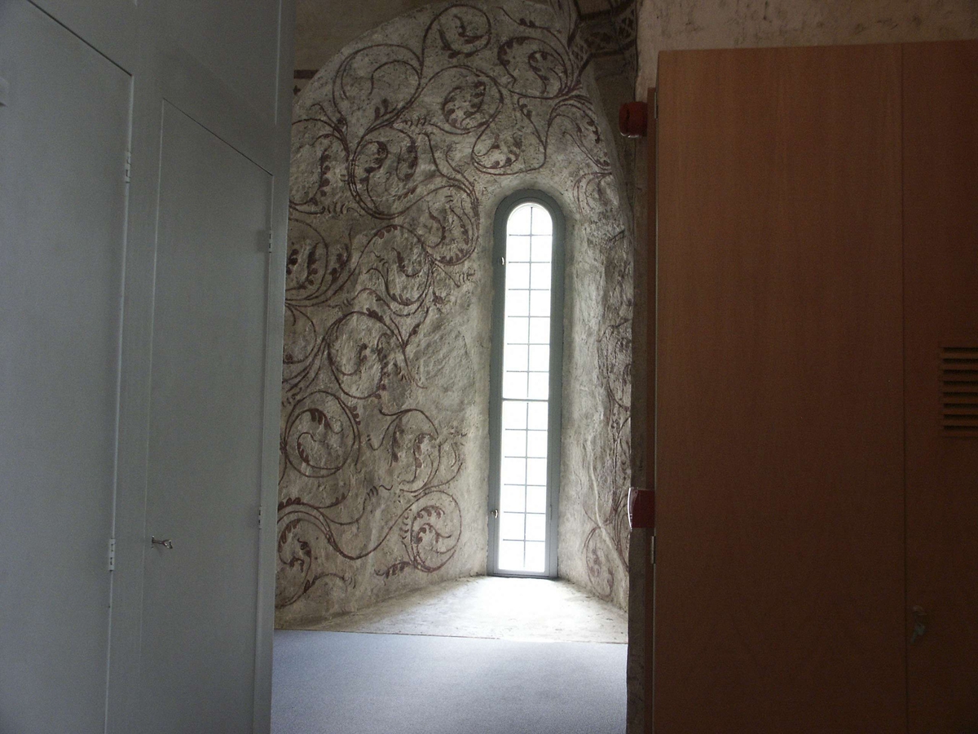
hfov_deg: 47.9
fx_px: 1102
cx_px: 489
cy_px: 367
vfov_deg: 36.8
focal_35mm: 39
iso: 200
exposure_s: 1/8
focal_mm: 10.07
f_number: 2.8
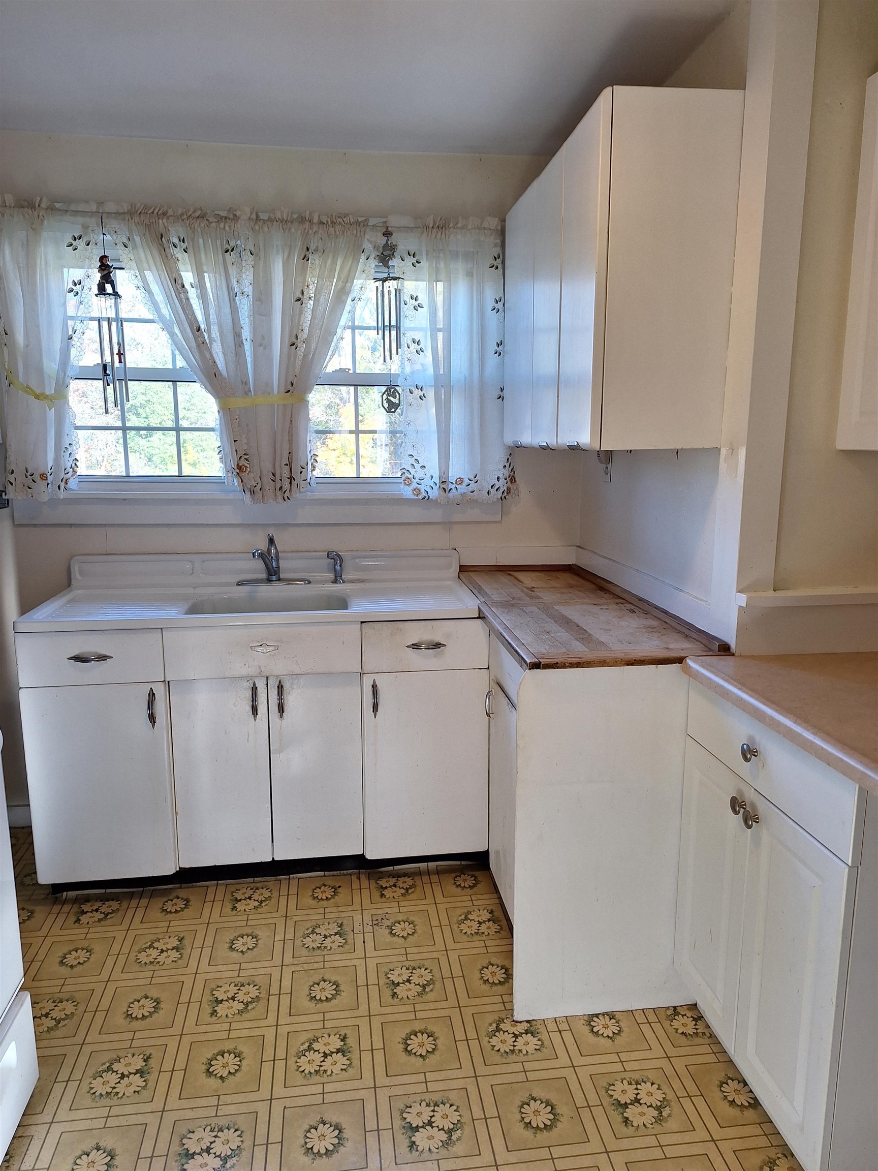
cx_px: 439
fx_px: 778
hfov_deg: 58.9
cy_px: 586
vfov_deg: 73.9
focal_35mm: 23
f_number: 1.8
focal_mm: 5.54
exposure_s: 1/60
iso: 40
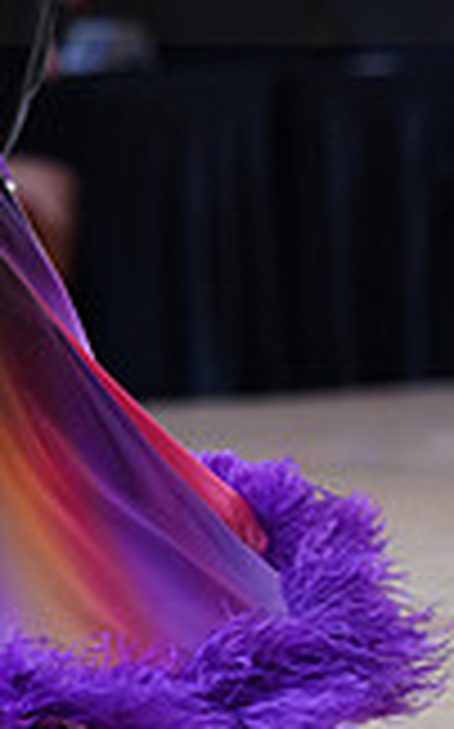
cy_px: -104
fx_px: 10055
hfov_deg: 2.6
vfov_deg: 4.1
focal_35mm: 507
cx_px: -74
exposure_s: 1/500
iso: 1000
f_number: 2.8
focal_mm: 139
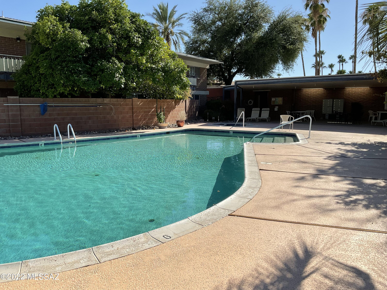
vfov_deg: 48.2
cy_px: 145
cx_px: 194
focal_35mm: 29
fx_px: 324
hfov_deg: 61.7
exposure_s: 1/2320
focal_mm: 3
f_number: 1.8
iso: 16
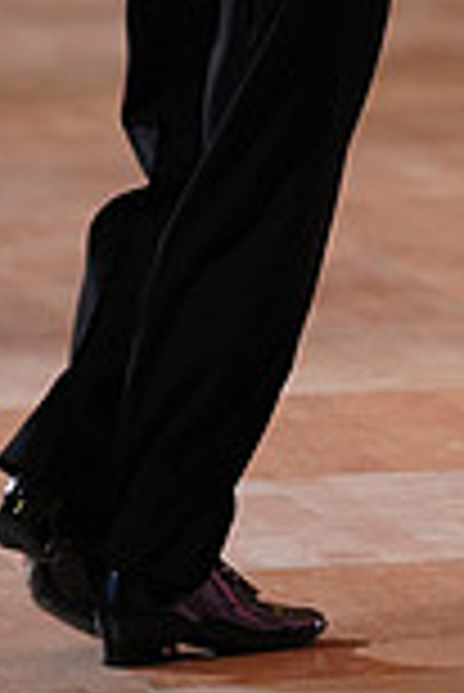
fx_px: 10994
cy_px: -238
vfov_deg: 3.6
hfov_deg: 2.4
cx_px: 552
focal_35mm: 570
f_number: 2.8
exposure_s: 1/400
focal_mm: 151
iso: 1600
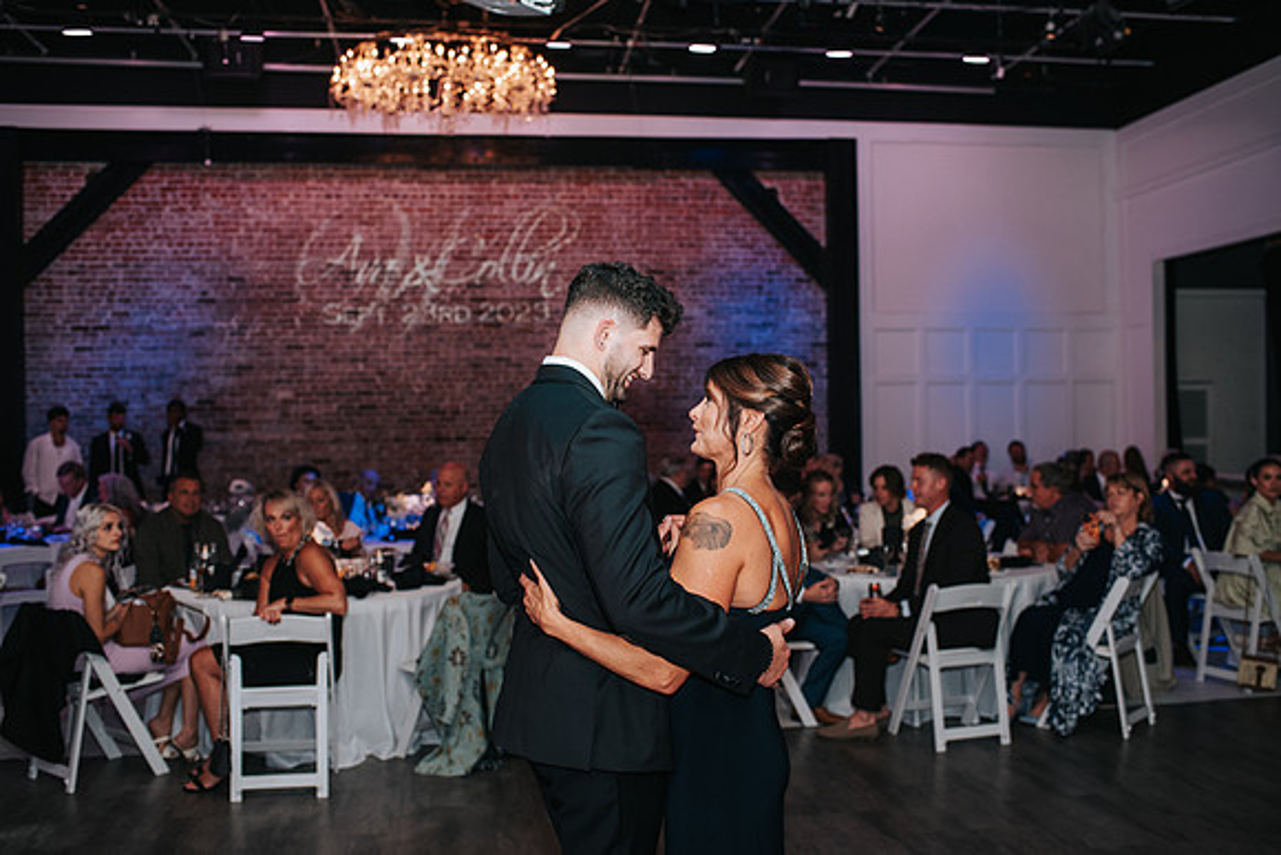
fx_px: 1257
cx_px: 640
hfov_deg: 54.0
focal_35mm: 35
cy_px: 428
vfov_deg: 37.5
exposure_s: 1/200
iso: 1000
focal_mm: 35
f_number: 2.8
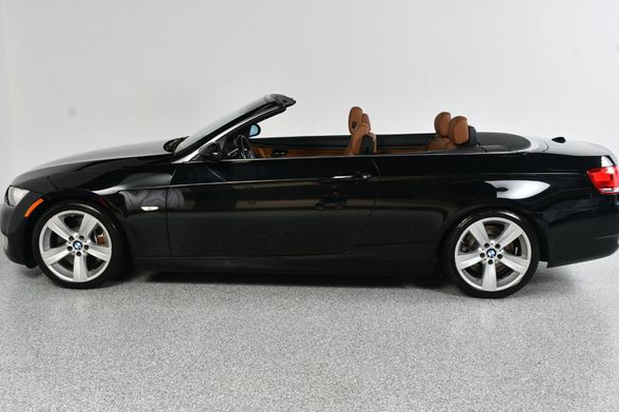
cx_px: 305
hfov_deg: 51.9
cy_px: 214
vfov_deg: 35.9
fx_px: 636
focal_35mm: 37
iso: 100
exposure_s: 1/160
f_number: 9
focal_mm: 23
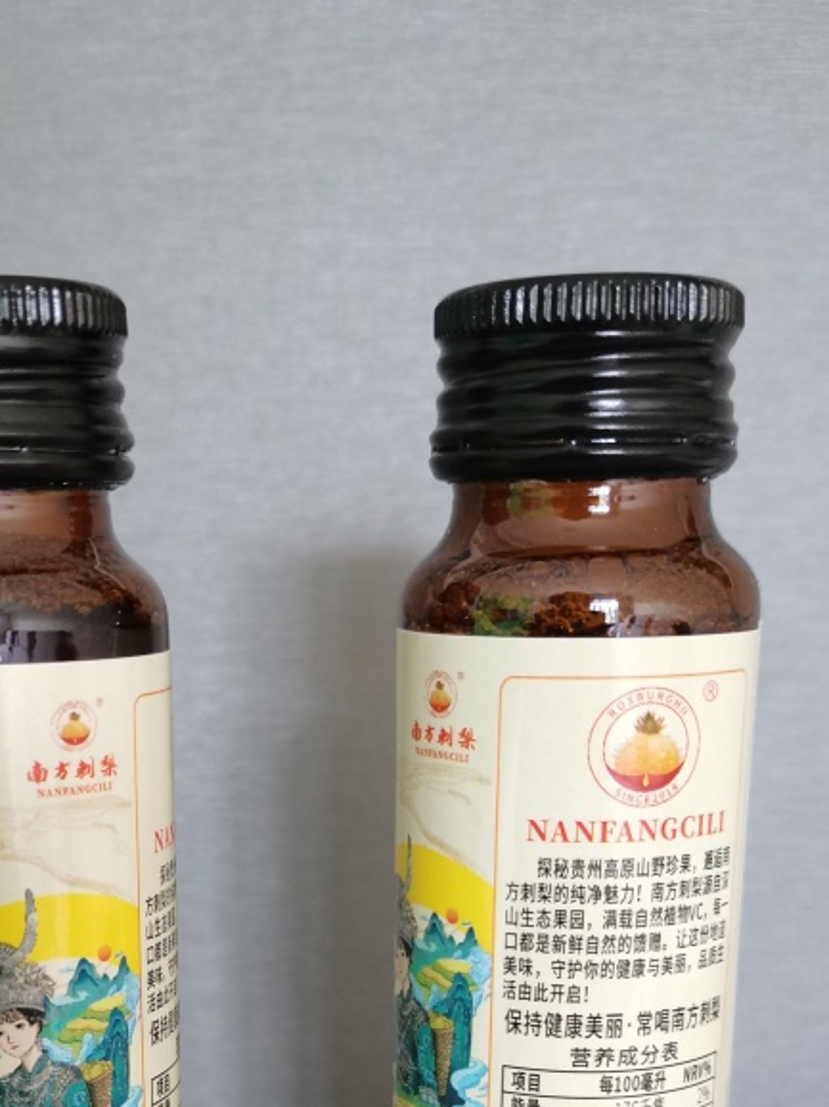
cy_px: 995
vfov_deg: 37.1
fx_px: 1534
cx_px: 228
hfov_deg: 29.9
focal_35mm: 48
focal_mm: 5.58
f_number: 1.8
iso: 640
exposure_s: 1/33.3
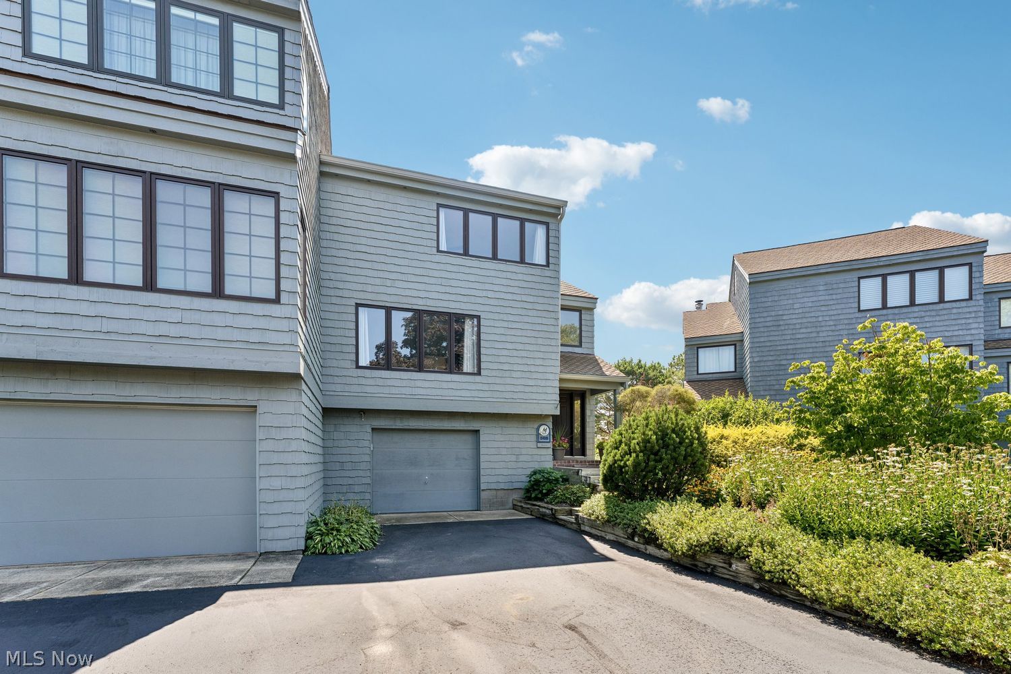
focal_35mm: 14
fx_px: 393
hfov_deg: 104.3
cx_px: 506
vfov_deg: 81.2
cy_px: 337
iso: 200
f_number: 8
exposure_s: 1/200
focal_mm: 14
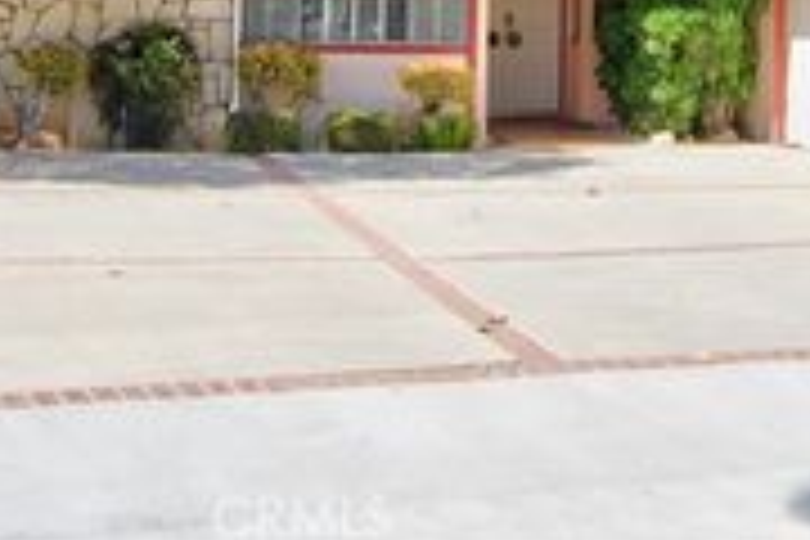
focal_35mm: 75
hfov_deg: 26.7
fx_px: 1687
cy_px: -198
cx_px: 603
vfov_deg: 16.9
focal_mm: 18
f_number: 4
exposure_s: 1/640
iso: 200
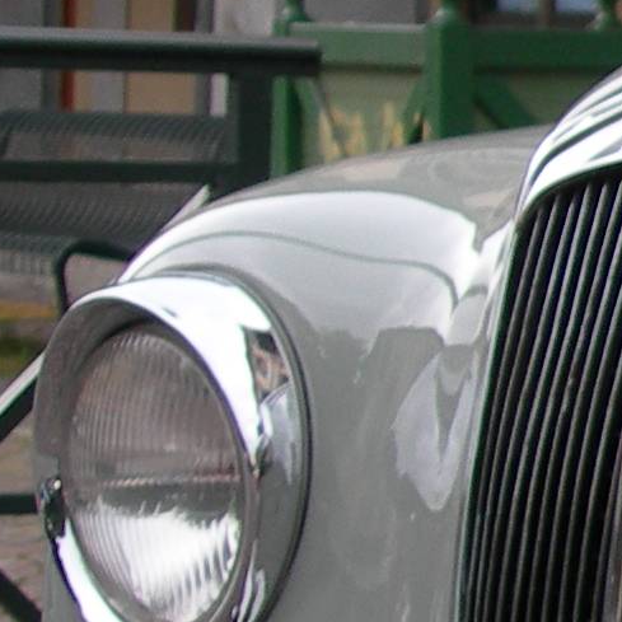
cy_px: 418
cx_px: 1648
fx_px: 4289
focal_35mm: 211
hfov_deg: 7.6
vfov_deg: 8.3
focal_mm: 7.8
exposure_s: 1/177
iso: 50
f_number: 2.8
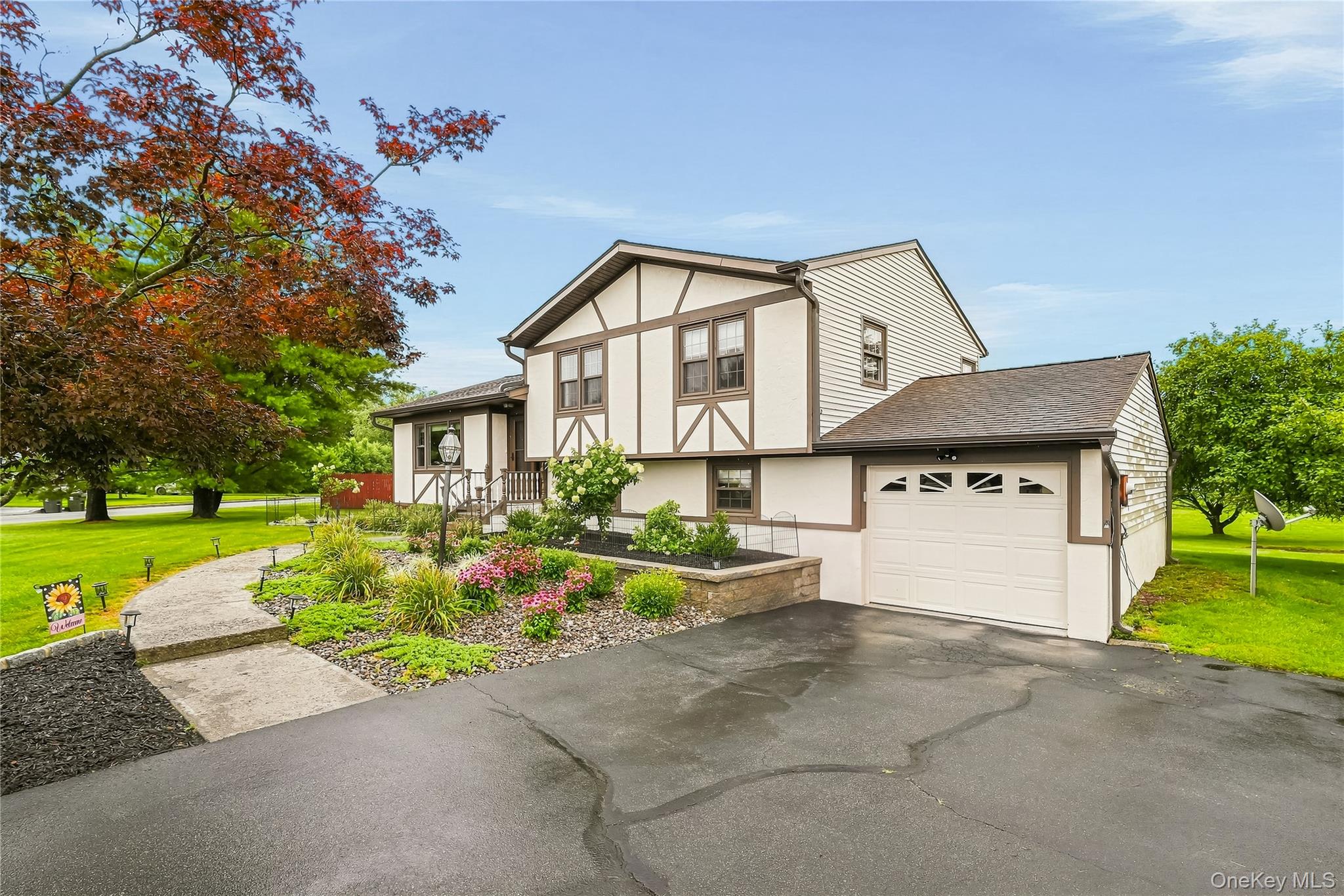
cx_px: 672
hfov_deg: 95.0
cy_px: 448
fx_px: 616
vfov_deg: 72.1
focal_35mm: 16
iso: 640
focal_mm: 16.5
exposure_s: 1/500
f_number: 6.3
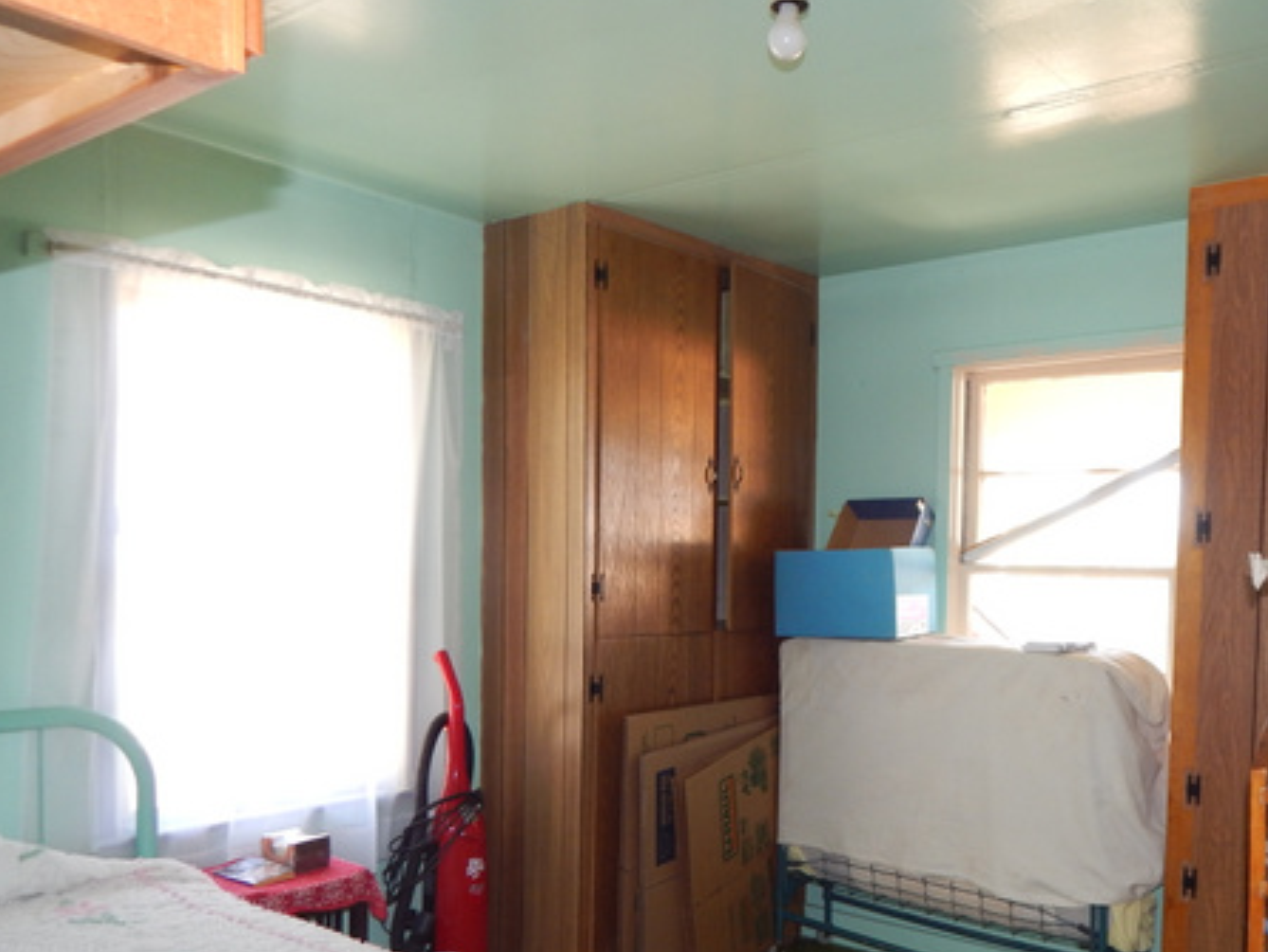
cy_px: 620
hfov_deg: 54.6
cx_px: 805
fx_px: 1209
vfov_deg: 42.5
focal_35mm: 33
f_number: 3
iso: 140
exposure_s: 1/30
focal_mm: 4
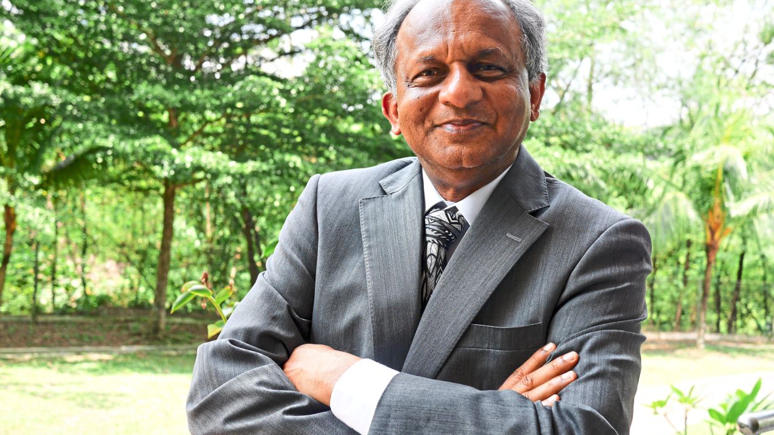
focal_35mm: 44
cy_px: 223
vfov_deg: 27.1
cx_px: 389
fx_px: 903
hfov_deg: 46.4
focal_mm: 20
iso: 200
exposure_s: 1/320
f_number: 3.5
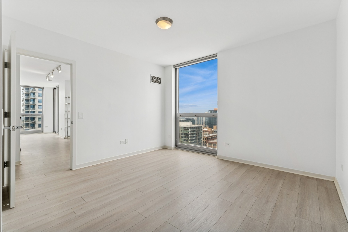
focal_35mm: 16
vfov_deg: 73.7
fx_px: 155
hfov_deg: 96.7
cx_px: 174
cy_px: 116
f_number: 8
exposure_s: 1/200
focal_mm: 16
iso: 320
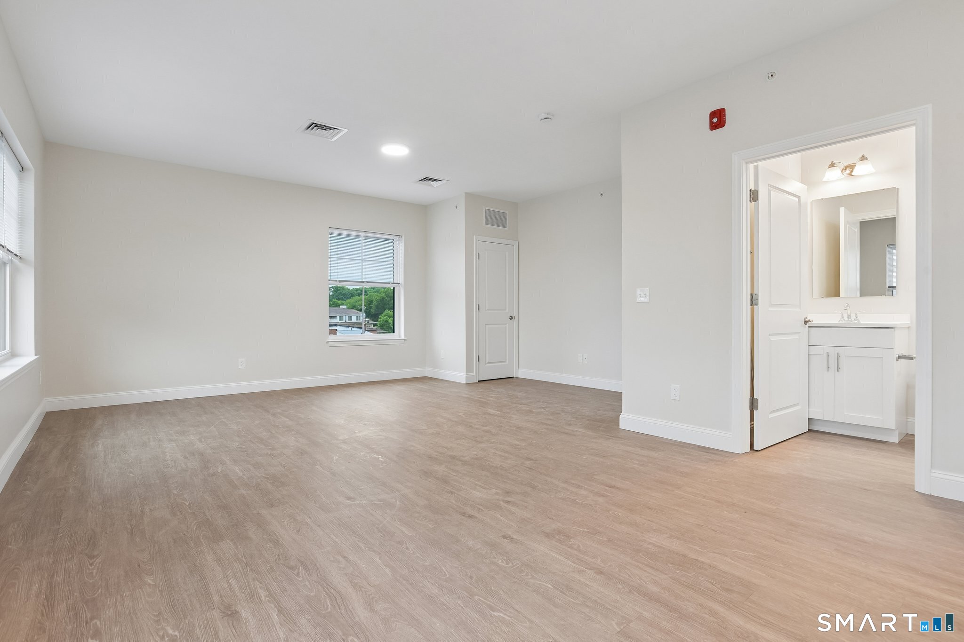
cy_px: 321
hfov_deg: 93.3
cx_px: 482
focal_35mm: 17
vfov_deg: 70.4
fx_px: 455
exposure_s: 1/13
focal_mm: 17
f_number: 11
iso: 400
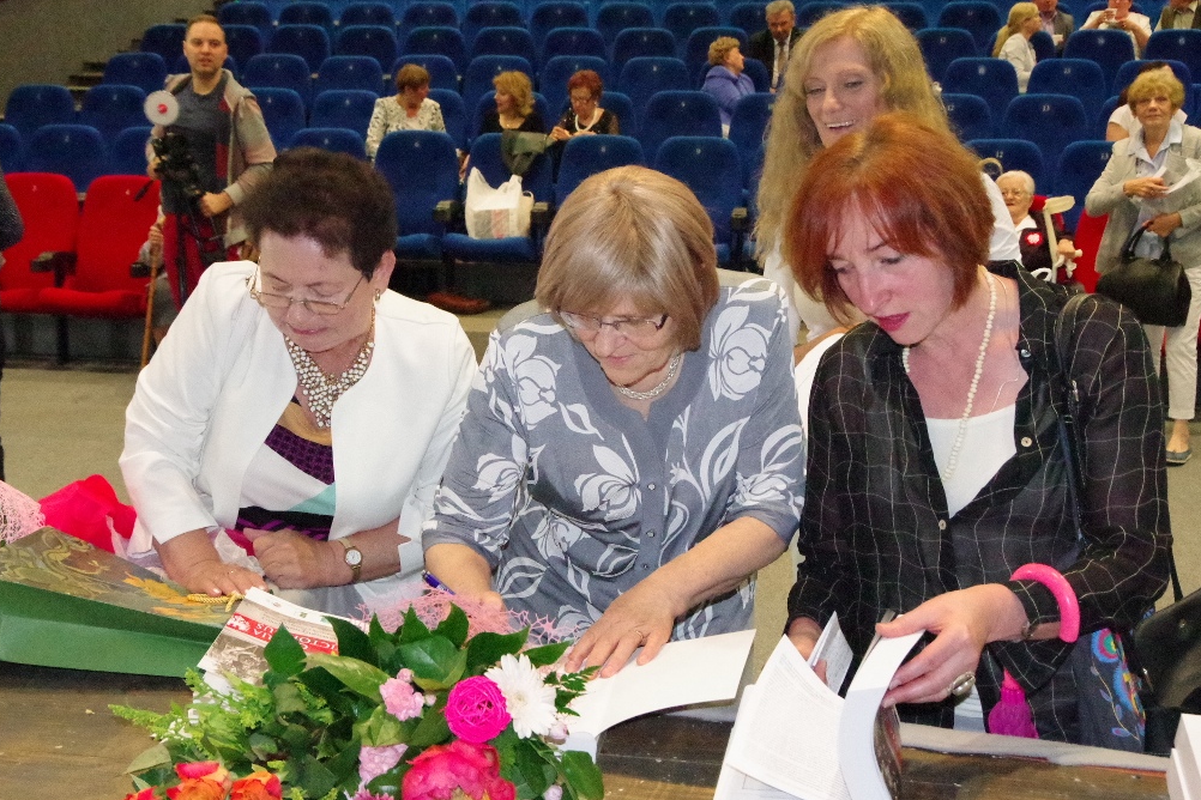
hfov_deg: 41.9
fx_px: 1568
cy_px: 402
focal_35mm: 47
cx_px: 596
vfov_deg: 28.6
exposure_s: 1/80
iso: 25600
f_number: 7.1
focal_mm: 31
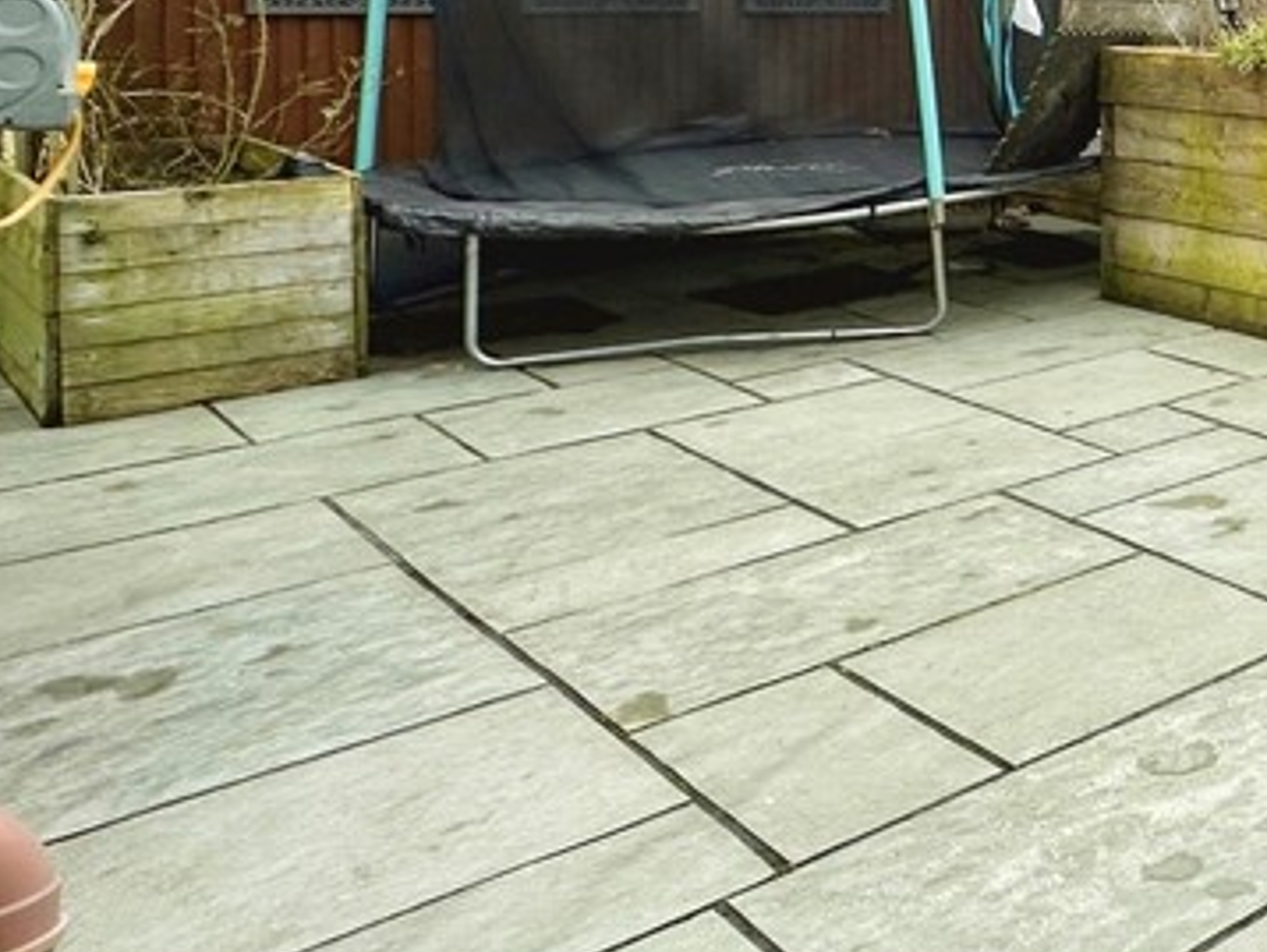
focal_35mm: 40
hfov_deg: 30.8
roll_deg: -0.5
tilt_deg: -0.2
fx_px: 1465
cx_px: 1805
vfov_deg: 32.9
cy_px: -12
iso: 40
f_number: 2.2
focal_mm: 2.22
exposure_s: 1/363
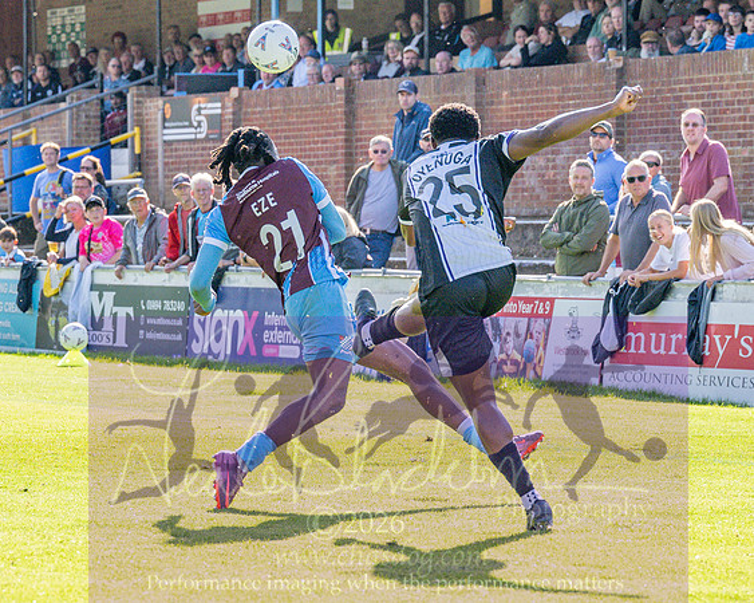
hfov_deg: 8.9
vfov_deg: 7.1
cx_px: 159
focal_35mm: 216
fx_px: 4824
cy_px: 355
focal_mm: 86
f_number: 4
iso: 400
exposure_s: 1/2500
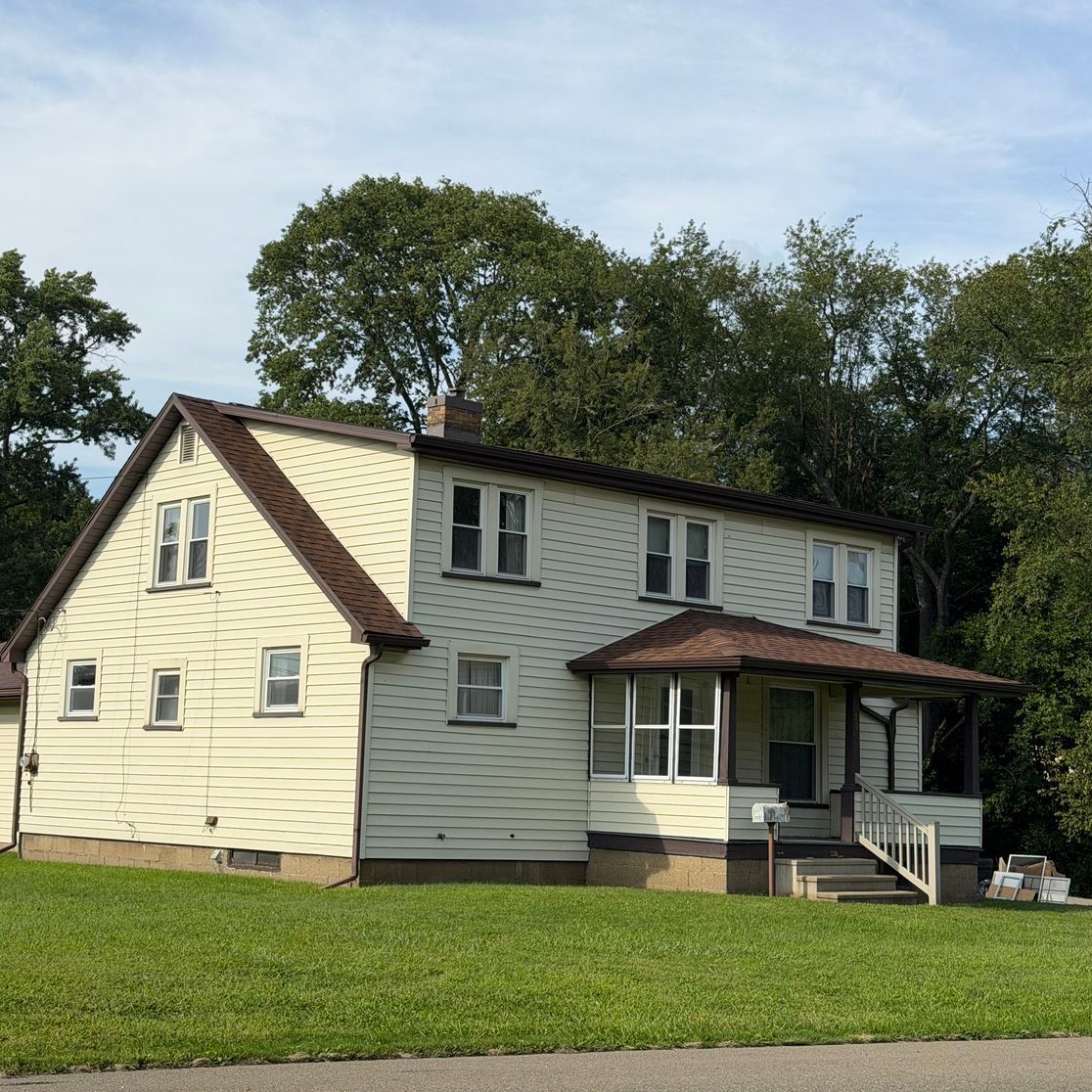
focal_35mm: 57
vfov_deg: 30.0
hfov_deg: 30.0
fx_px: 2034
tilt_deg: +6.6
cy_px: 543
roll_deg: -1.6
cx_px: 435
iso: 64
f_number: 1.78
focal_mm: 6.76
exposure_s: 1/6024
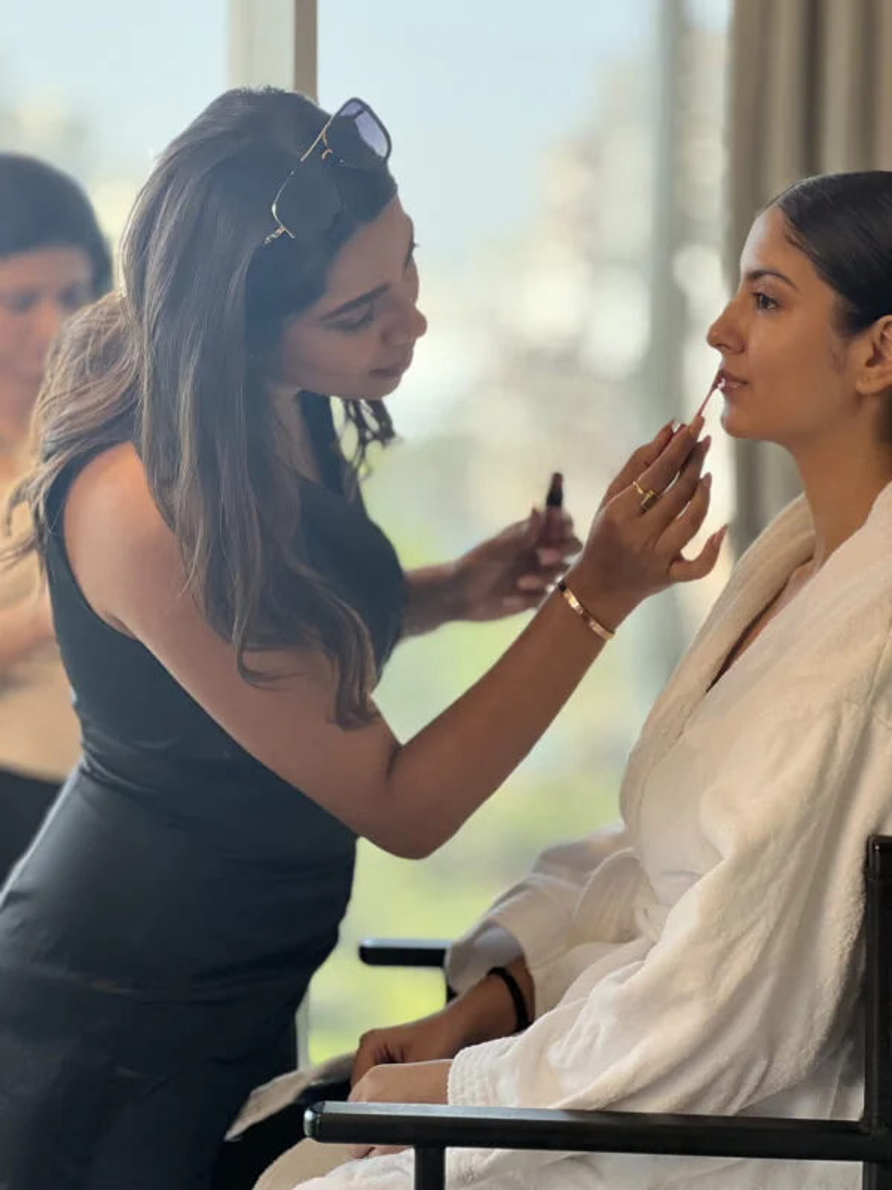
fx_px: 2646
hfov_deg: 19.1
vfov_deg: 25.3
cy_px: 595
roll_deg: -1.5
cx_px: 446
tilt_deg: -5.5
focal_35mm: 77
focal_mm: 9
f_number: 2.8
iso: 100
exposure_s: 1/121
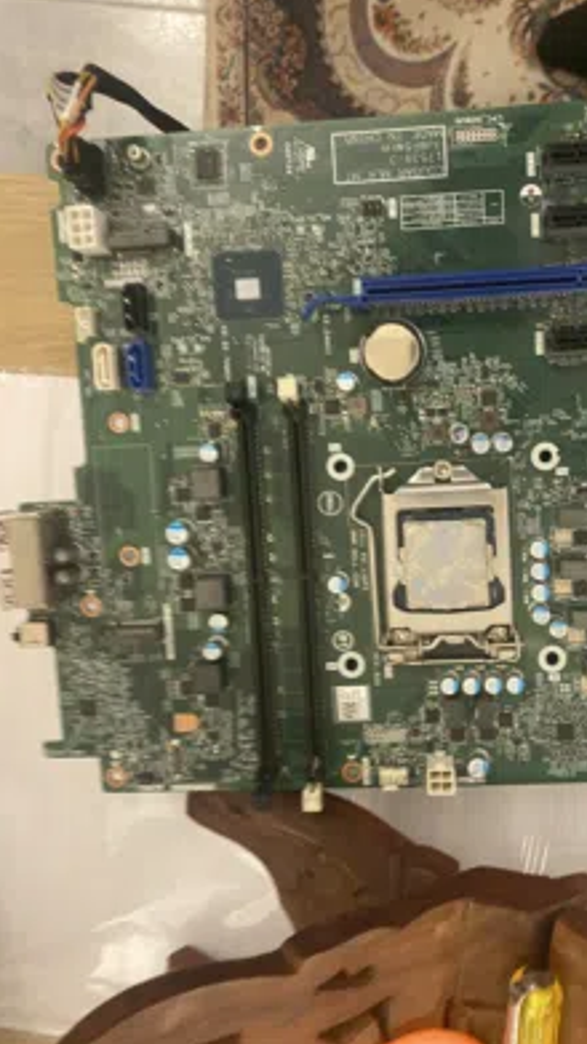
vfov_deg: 66.1
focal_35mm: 29
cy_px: 515
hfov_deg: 39.7
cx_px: 395
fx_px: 802
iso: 640
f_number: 1.8
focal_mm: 4.25
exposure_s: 1/33
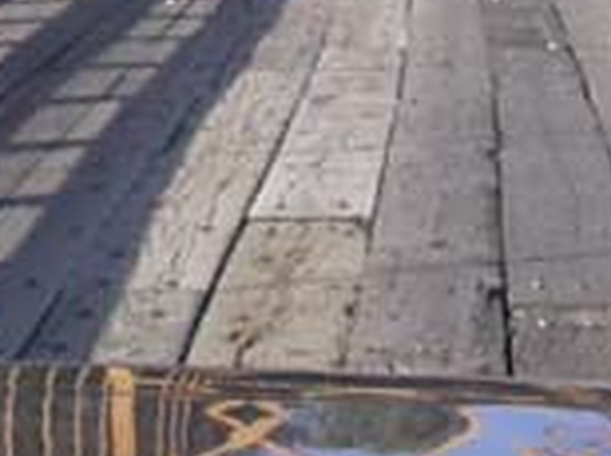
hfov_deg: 10.0
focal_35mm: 198
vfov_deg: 7.4
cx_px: 194
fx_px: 3489
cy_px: -75
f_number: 6
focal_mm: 7.85
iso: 100
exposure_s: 1/275
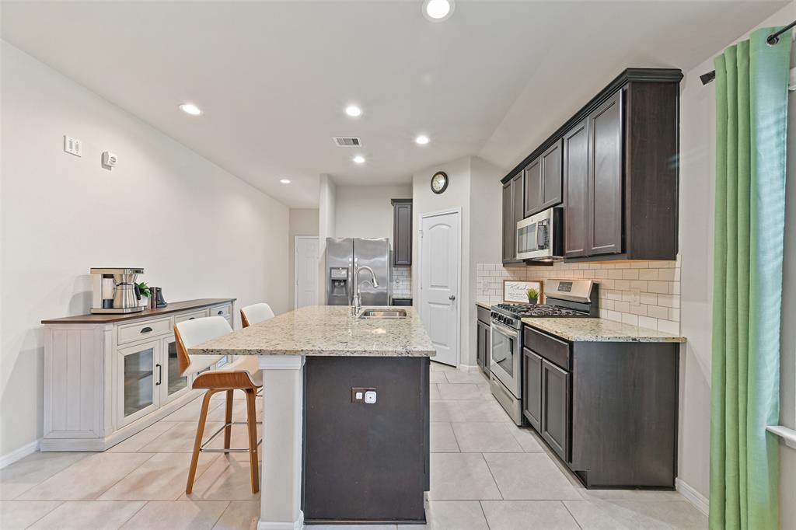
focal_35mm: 14
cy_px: 265
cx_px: 398
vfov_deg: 81.2
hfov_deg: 104.3
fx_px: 309
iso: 100
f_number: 8
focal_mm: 14
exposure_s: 3
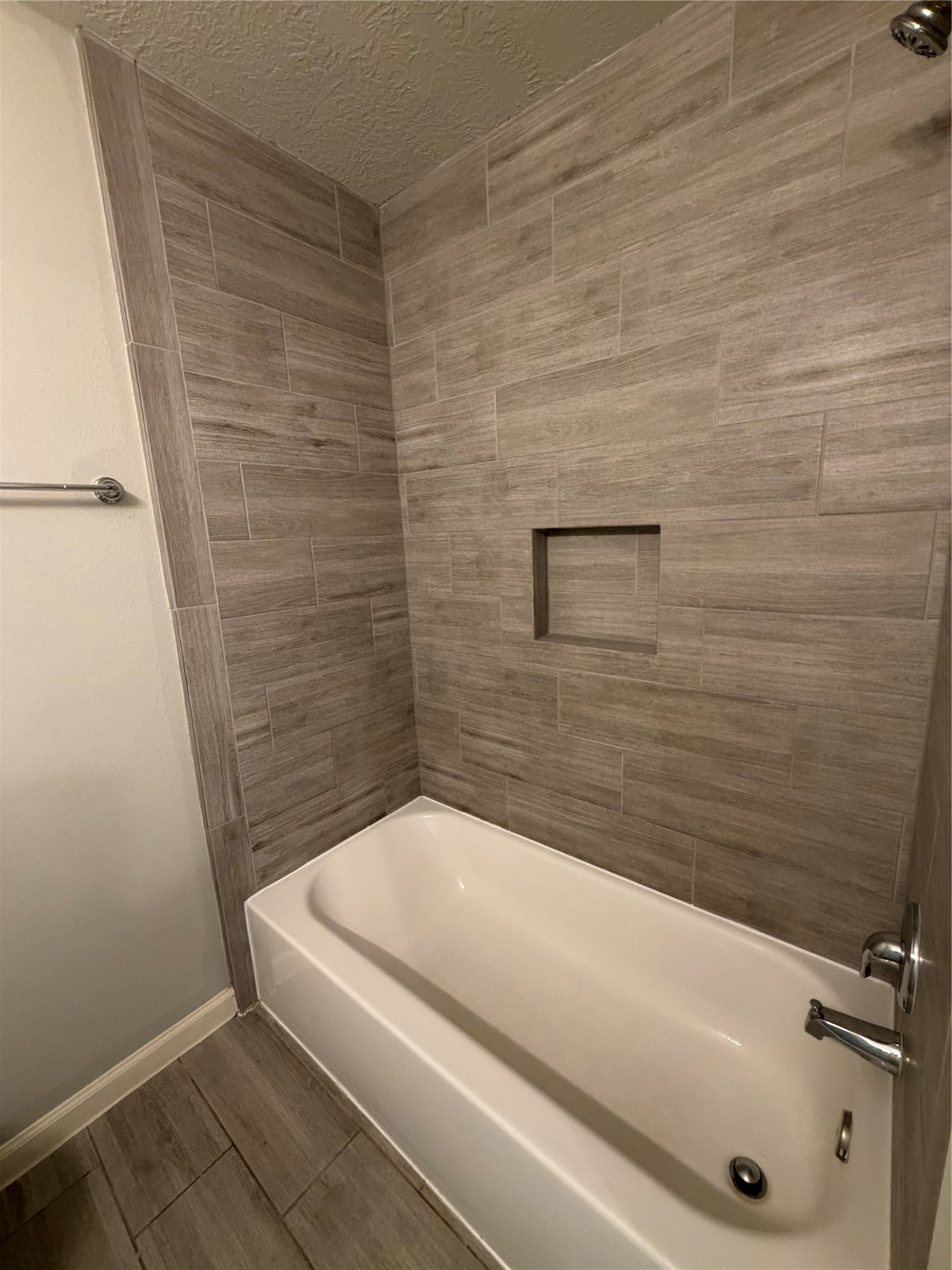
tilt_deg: -10.5
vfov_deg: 102.1
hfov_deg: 85.7
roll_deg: +2.4
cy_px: 635
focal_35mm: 14
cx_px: 476
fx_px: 513
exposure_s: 1/89
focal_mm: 2.22
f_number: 2.2
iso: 320
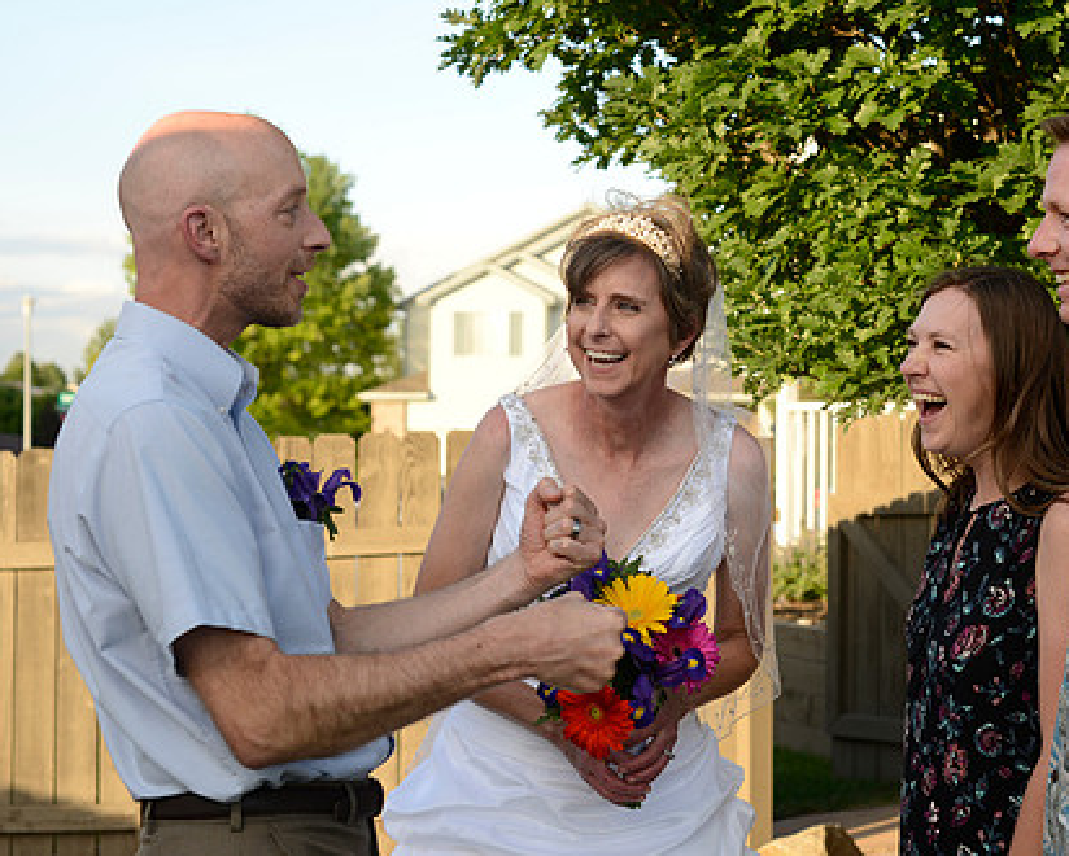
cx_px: 729
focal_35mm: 66
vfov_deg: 23.2
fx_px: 2089
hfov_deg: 28.5
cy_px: 476
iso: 400
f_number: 5
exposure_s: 1/400
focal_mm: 50
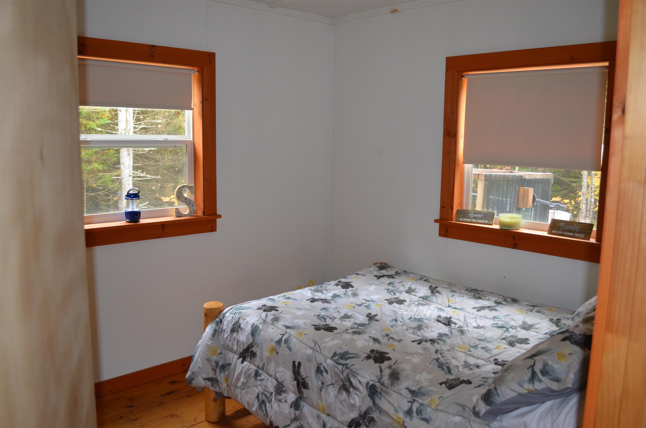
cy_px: 214
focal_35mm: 30
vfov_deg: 43.4
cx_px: 323
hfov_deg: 62.0
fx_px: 537
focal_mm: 20
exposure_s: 1/60
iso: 720
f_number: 3.8
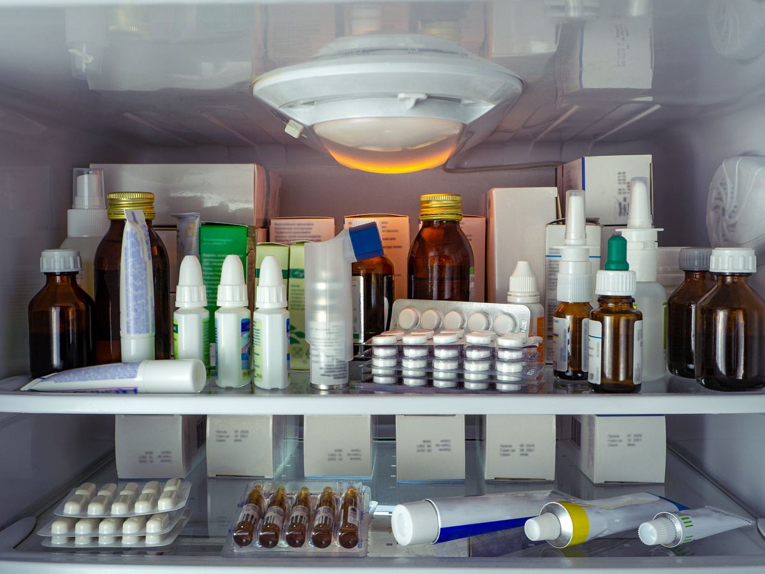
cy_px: 287
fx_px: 840
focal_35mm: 38
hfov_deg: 49.0
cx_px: 382
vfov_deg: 37.7
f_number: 8
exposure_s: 1/30
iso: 200
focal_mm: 19
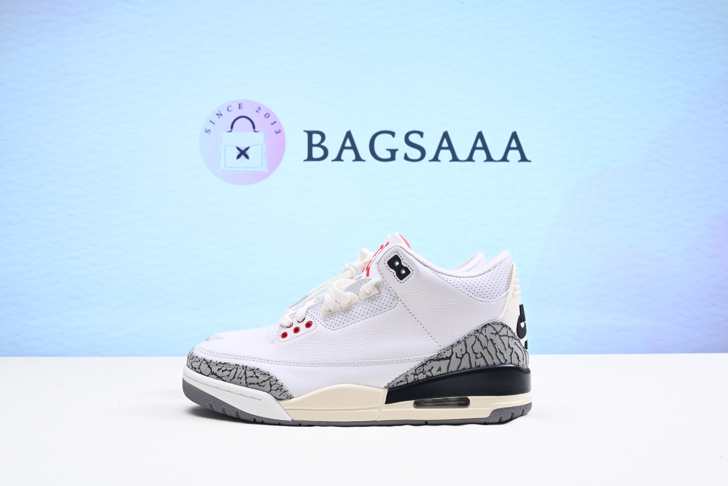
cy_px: 243
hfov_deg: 49.5
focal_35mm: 39
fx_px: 789
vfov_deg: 34.2
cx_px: 364
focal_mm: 39
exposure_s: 1/2
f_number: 16
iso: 100
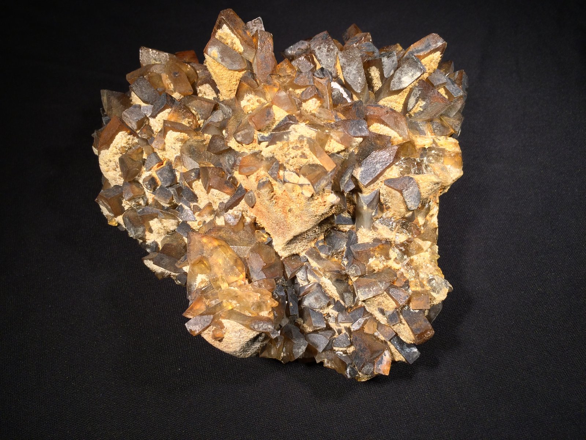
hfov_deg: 61.7
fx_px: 491
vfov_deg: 48.2
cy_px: 220
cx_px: 293
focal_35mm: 29
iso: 50
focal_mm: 4.15
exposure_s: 1/120
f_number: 2.2
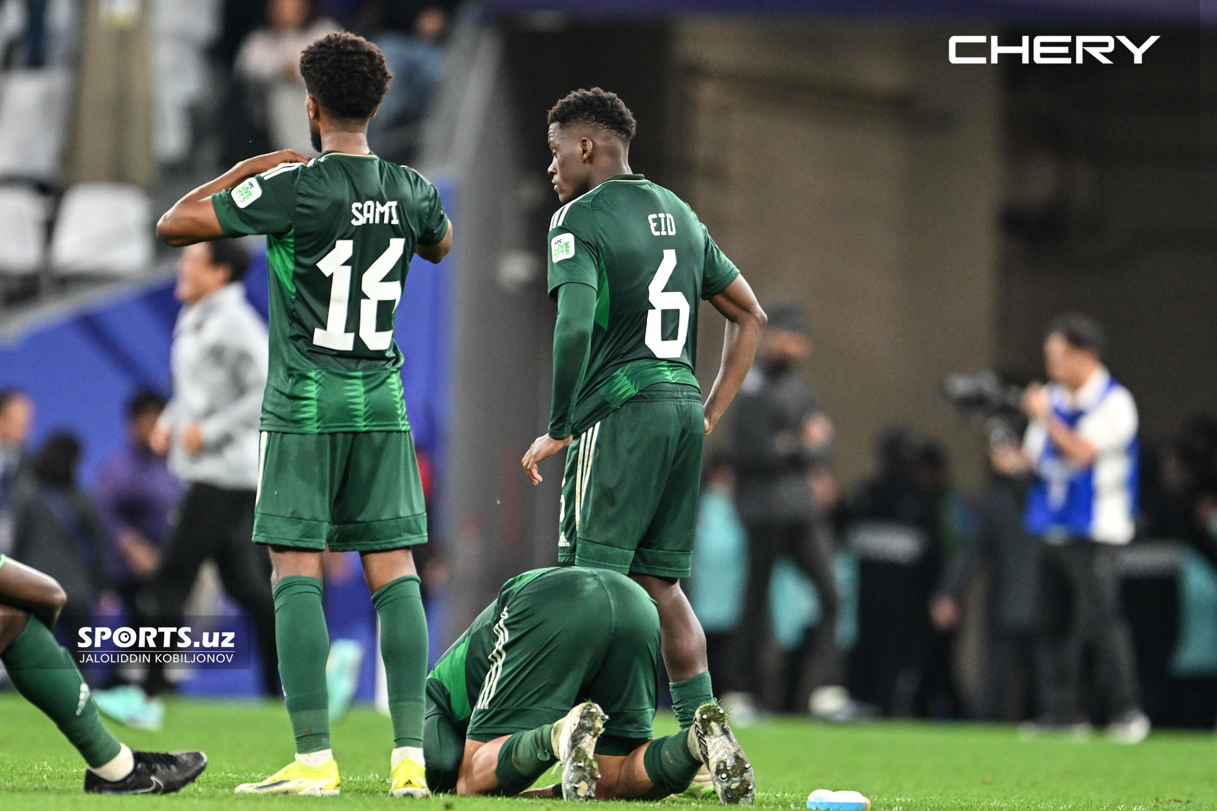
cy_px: 406
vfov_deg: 2.5
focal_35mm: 560
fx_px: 18928
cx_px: 608
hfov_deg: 3.7
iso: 2500
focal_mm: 560
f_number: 4
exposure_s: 1/1000
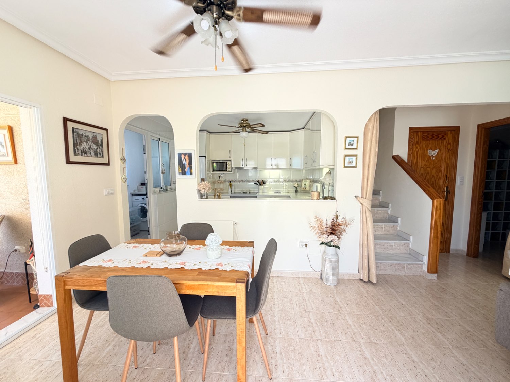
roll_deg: +1.0
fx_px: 206
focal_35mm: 14
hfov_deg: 102.1
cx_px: 255
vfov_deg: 85.7
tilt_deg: -5.4
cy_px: 191
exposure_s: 1/121
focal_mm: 2.22
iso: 125
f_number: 2.2
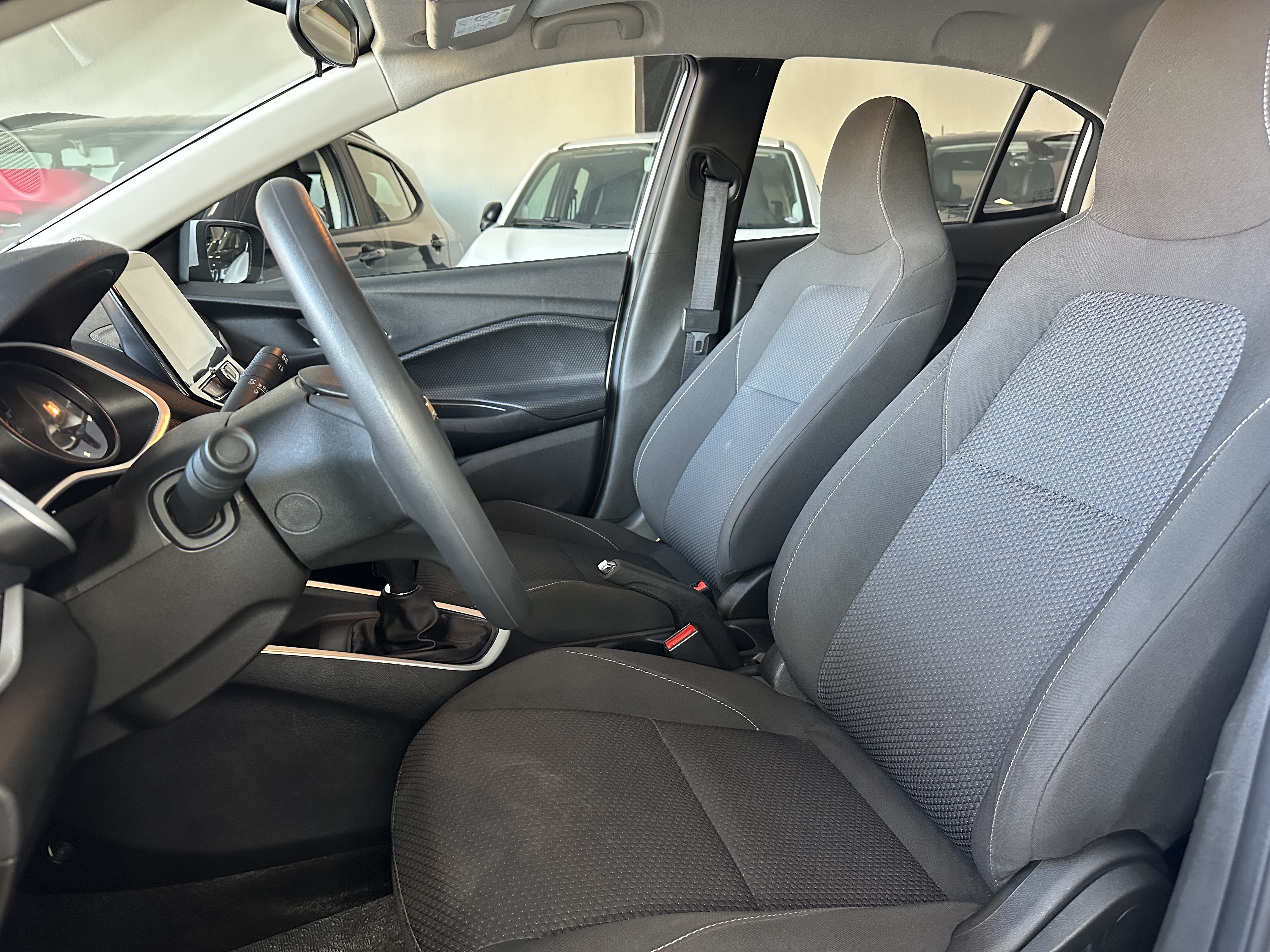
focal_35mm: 24
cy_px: 476
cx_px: 635
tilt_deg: -15.1
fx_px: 881
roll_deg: +1.0
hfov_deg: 71.6
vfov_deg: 56.8
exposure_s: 1/60
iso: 500
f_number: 1.78
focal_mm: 6.86
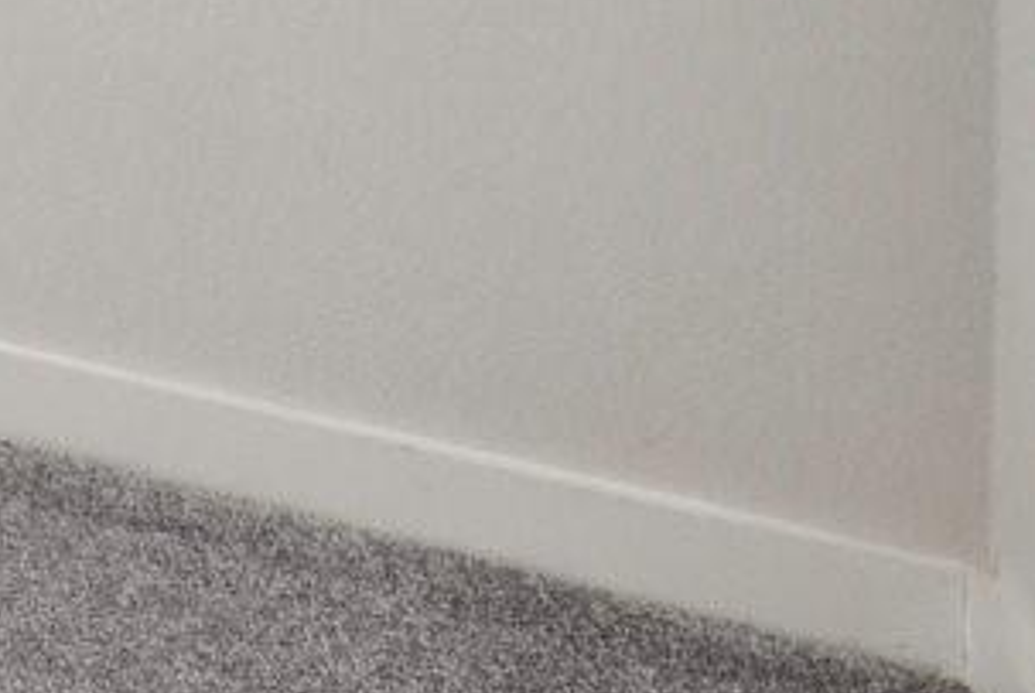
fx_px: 3207
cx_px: -2360
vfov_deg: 10.1
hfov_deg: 10.3
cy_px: -1162
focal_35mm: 111
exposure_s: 1/40
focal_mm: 16.5
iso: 400
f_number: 8
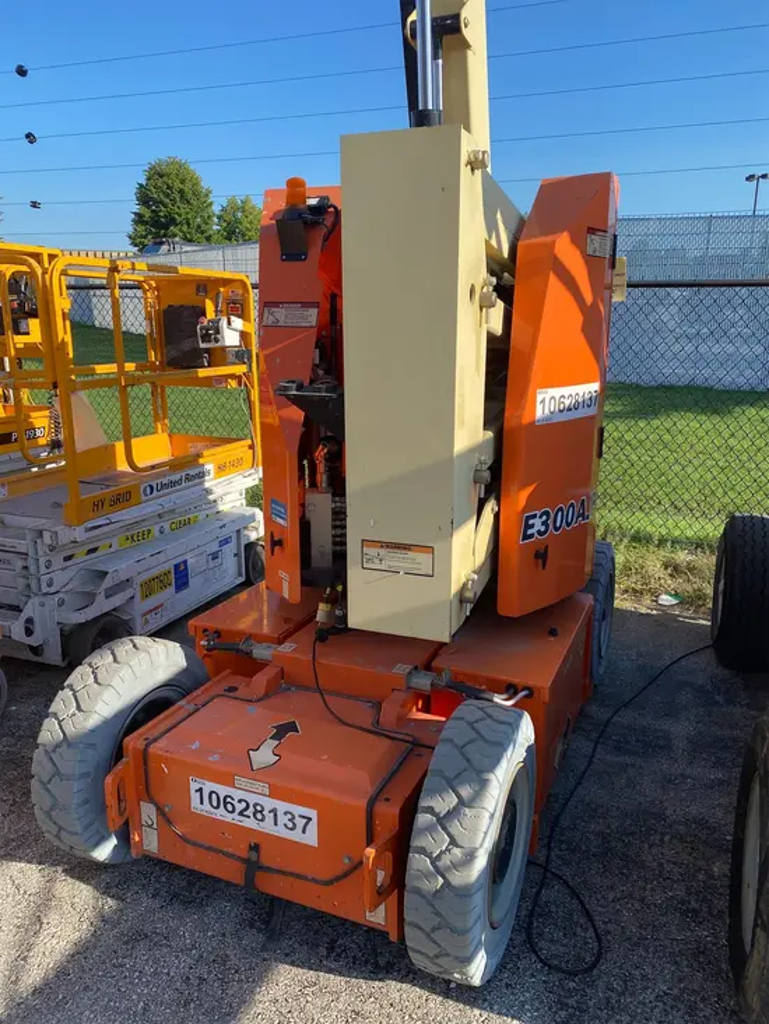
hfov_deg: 53.1
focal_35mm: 26
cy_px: 512
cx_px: 384
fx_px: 770
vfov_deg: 67.3
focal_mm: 4.25
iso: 32
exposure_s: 1/1543
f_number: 1.8
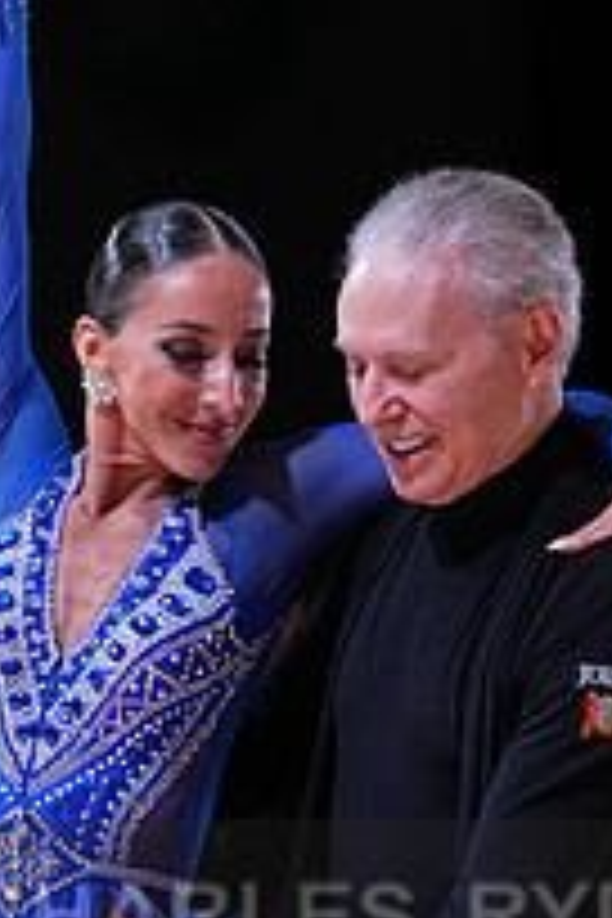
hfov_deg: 3.2
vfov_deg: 4.8
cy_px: 972
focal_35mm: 430
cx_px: 241
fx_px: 10964
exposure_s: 1/400
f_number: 4
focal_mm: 151
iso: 1000
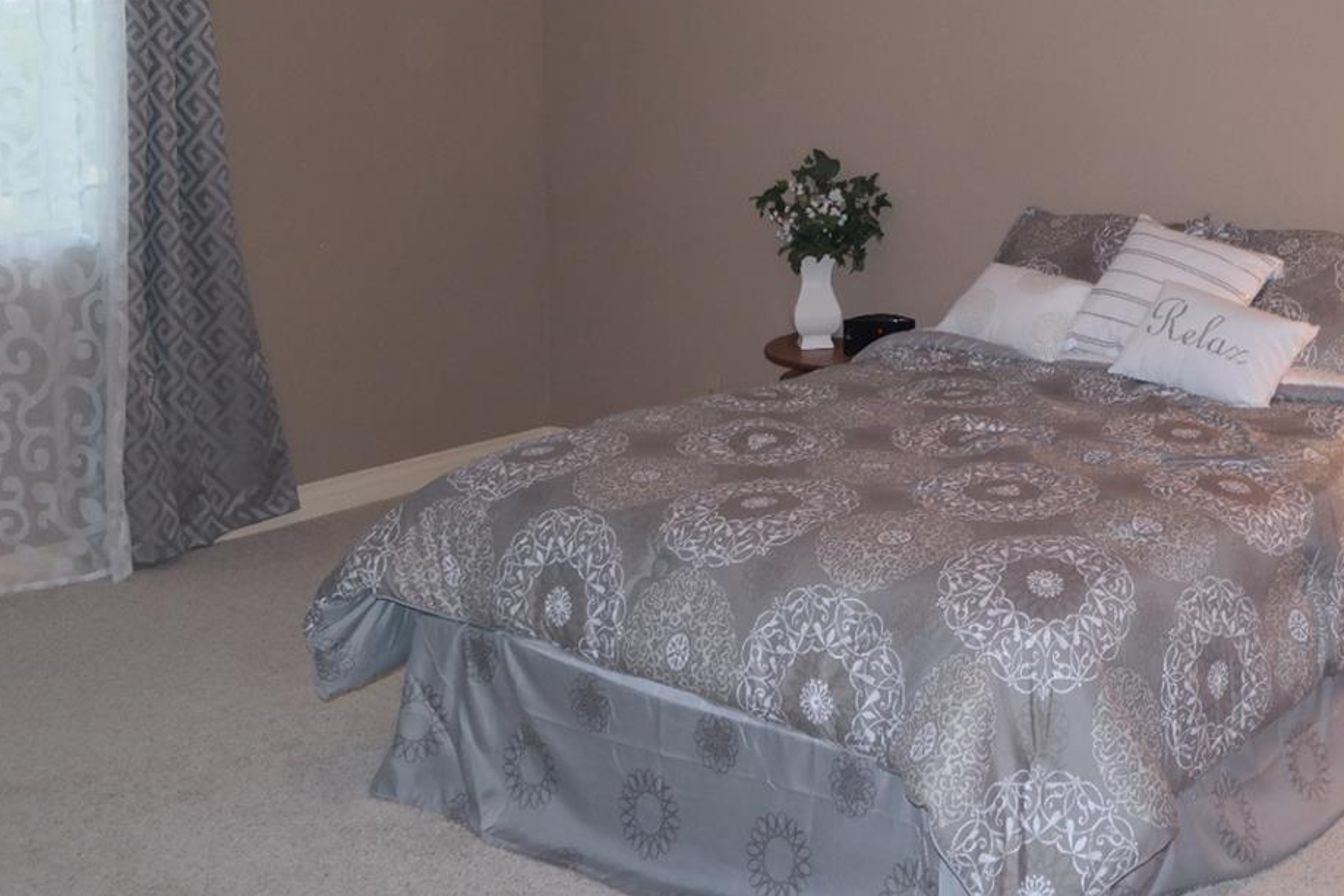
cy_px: 177
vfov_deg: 27.0
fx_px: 1829
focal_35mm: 49
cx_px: 1053
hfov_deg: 39.0
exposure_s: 1/40
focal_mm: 20
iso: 400
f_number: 3.5
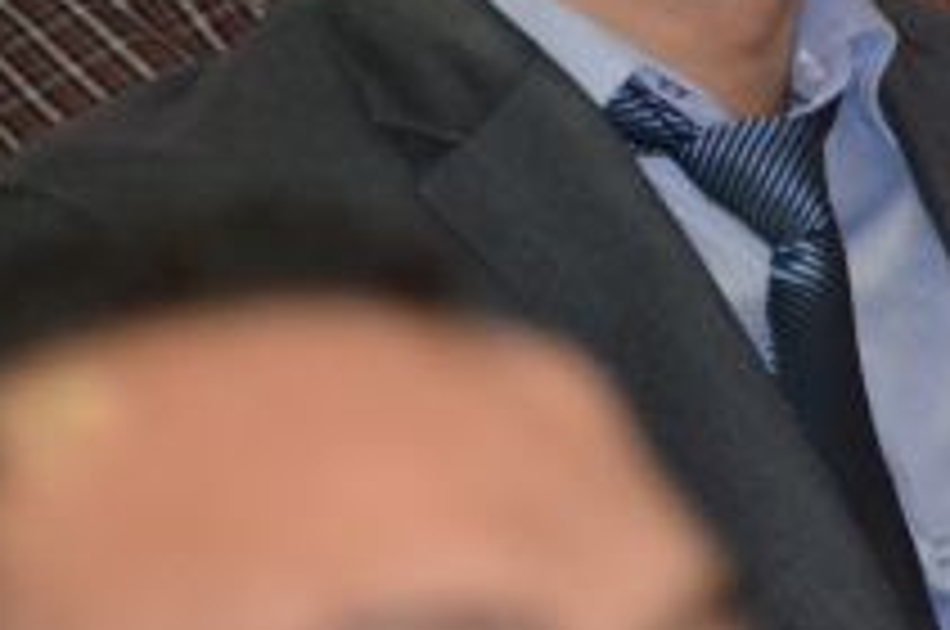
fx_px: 19182
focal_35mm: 728
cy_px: -252
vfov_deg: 1.9
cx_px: 1351
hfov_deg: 2.8
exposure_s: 1/60
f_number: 5.3
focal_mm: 160
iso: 3200
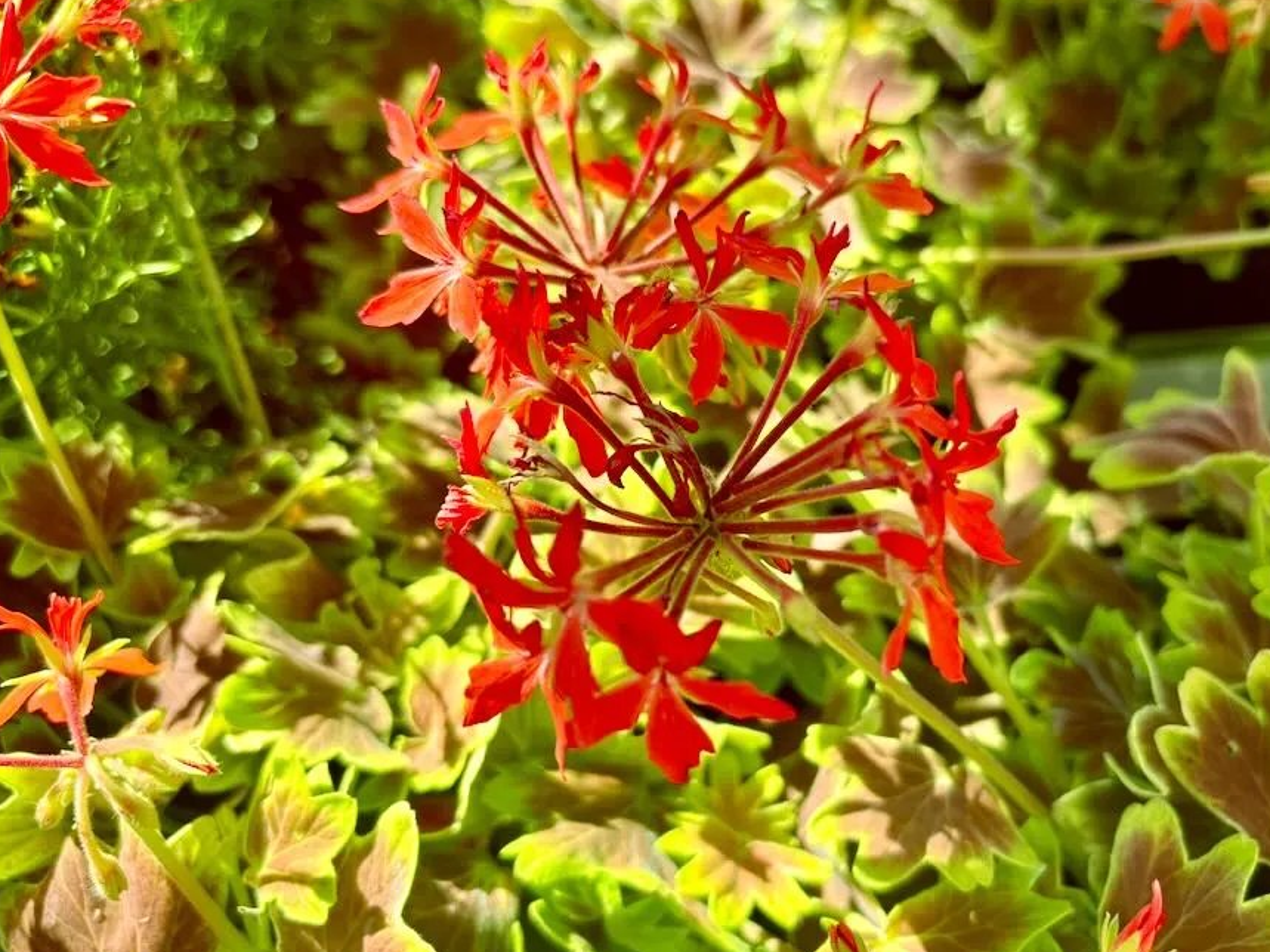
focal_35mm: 31
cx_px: 721
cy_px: 452
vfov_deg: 45.4
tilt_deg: -48.9
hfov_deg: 58.1
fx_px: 1137
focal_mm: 5.96
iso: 50
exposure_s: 1/662
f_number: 1.6
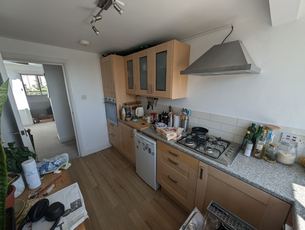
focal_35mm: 12
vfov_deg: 94.6
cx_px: 152
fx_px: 106
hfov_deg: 110.5
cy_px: 115
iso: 52
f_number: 1.95
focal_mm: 2.23
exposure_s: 1/529
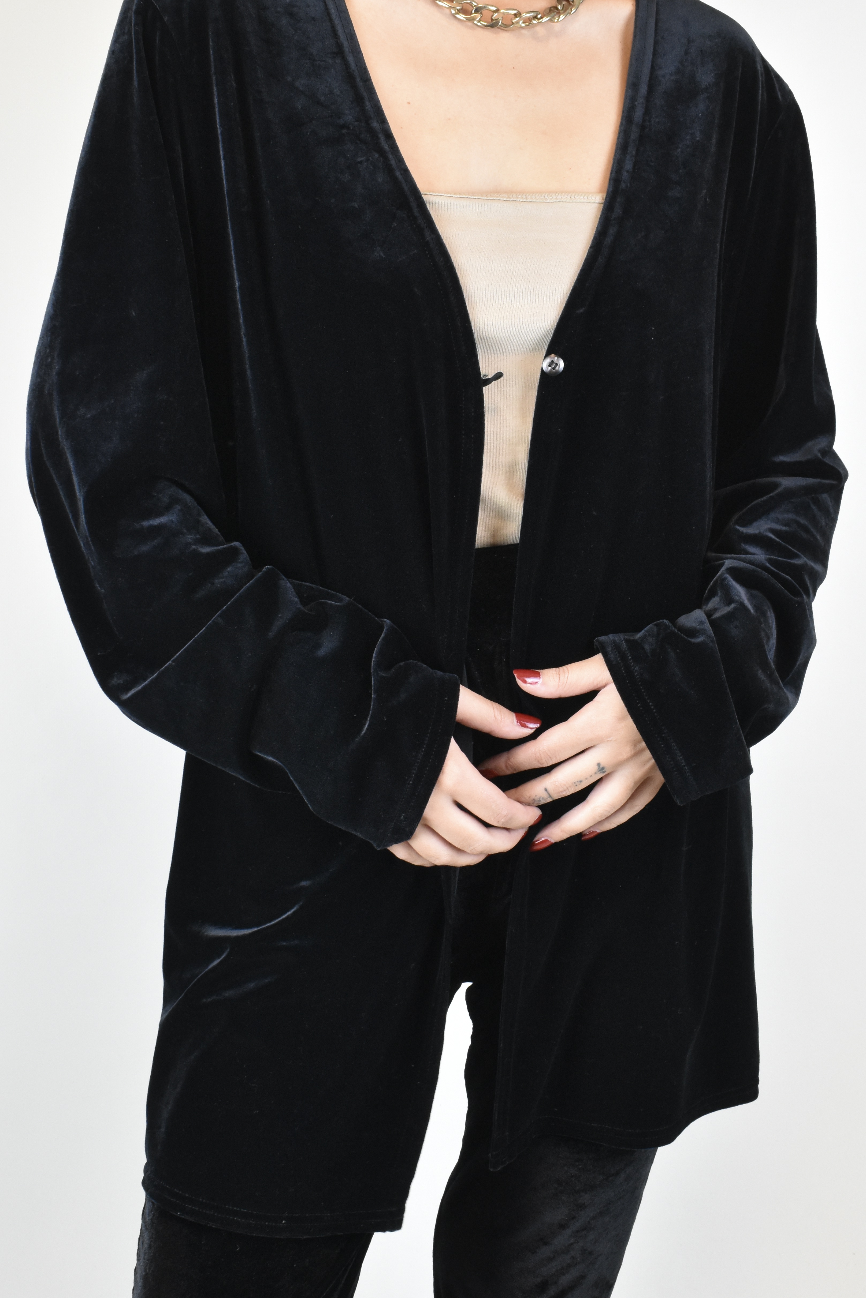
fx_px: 1876
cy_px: 627
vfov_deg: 38.2
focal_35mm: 52
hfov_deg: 26.0
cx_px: 420
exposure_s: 1/30
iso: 1600
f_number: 13
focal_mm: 28
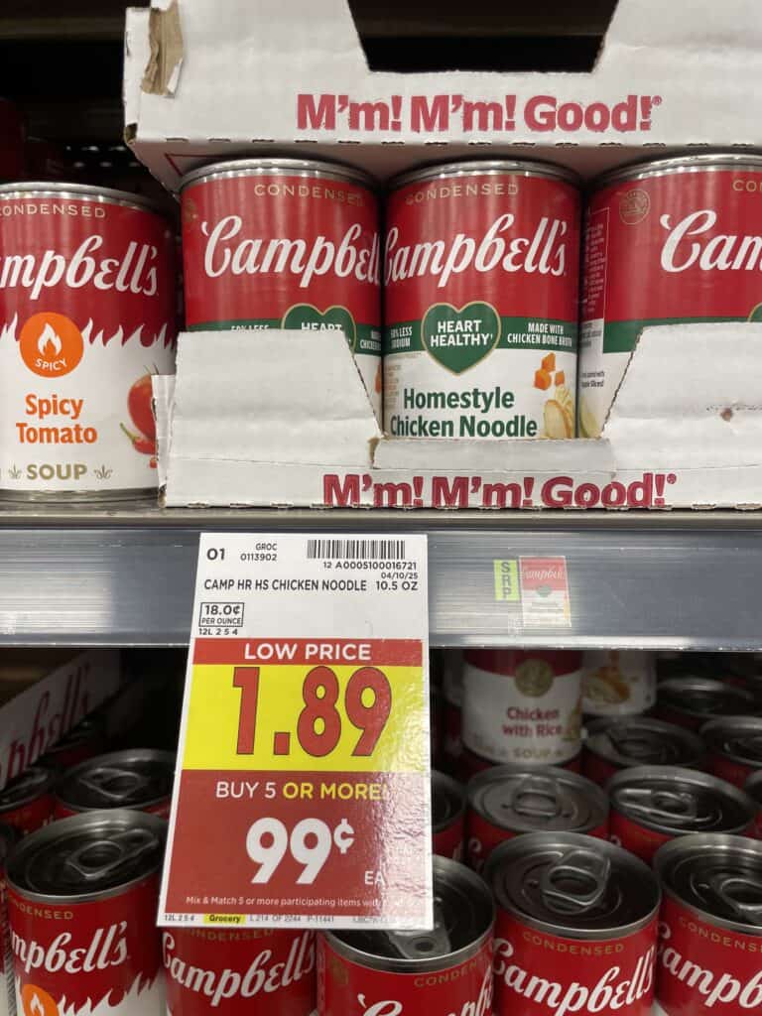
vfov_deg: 67.3
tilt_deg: -7.8
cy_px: 508
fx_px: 763
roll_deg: +0.0
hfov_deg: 53.1
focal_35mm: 26
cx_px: 381
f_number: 1.6
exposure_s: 1/60
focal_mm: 4.2
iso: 64
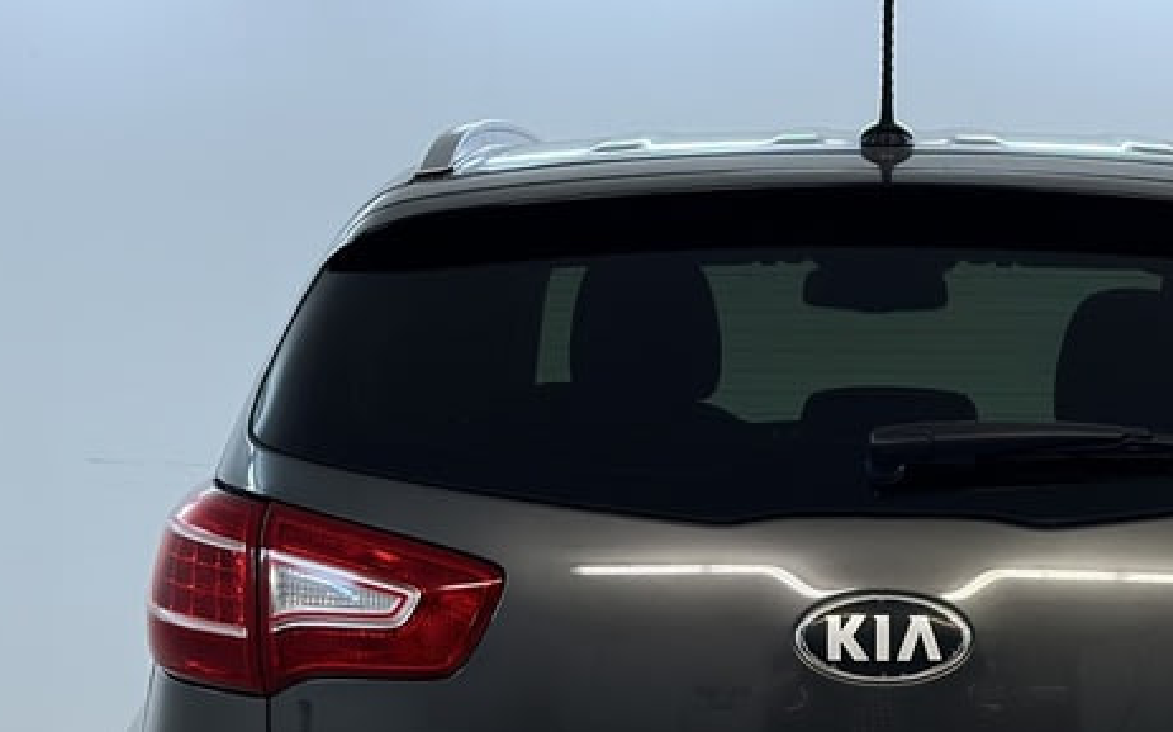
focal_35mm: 99
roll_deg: -0.8
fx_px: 3164
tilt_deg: -8.7
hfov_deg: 20.8
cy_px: 792
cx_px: 899
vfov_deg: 13.0
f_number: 1.78
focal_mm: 6.86
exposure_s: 1/112
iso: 125
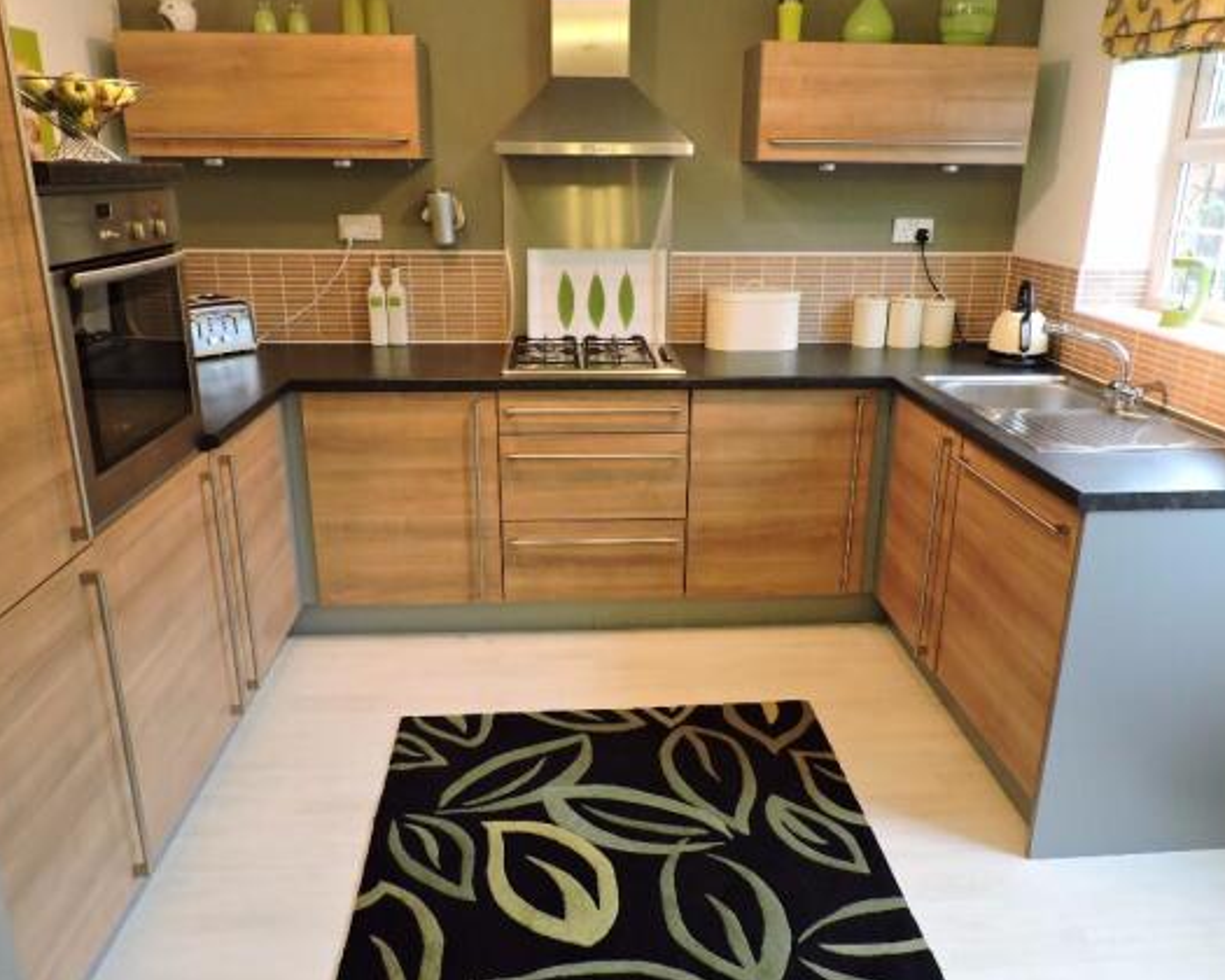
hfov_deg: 66.0
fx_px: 943
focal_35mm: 26
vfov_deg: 54.9
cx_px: 620
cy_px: 486
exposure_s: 1/25
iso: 400
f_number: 3
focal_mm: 4.3
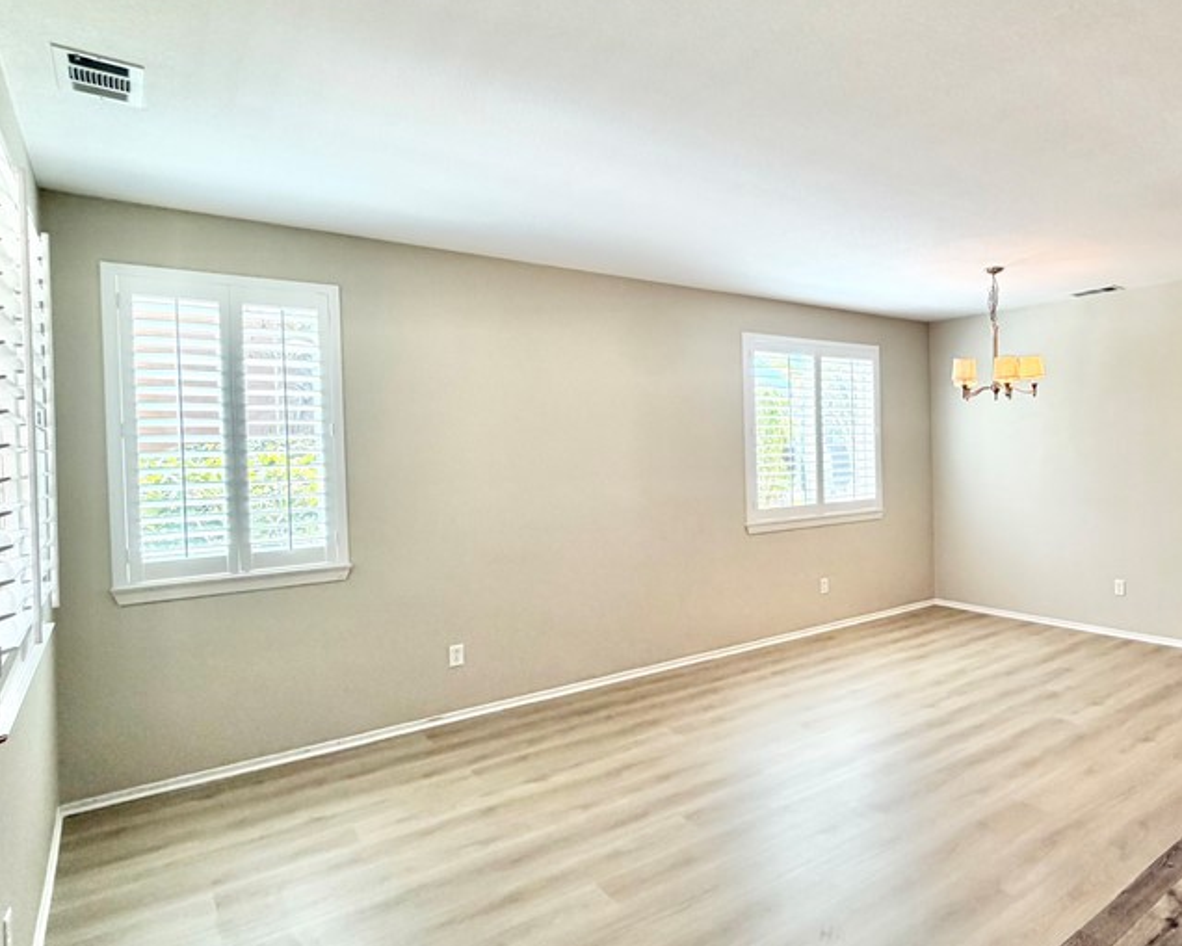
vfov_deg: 63.1
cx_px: 831
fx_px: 770
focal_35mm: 22
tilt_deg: -0.8
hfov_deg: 71.7
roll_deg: +1.7
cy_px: 453
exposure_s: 1/120
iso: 125
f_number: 2.2
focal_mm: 2.22
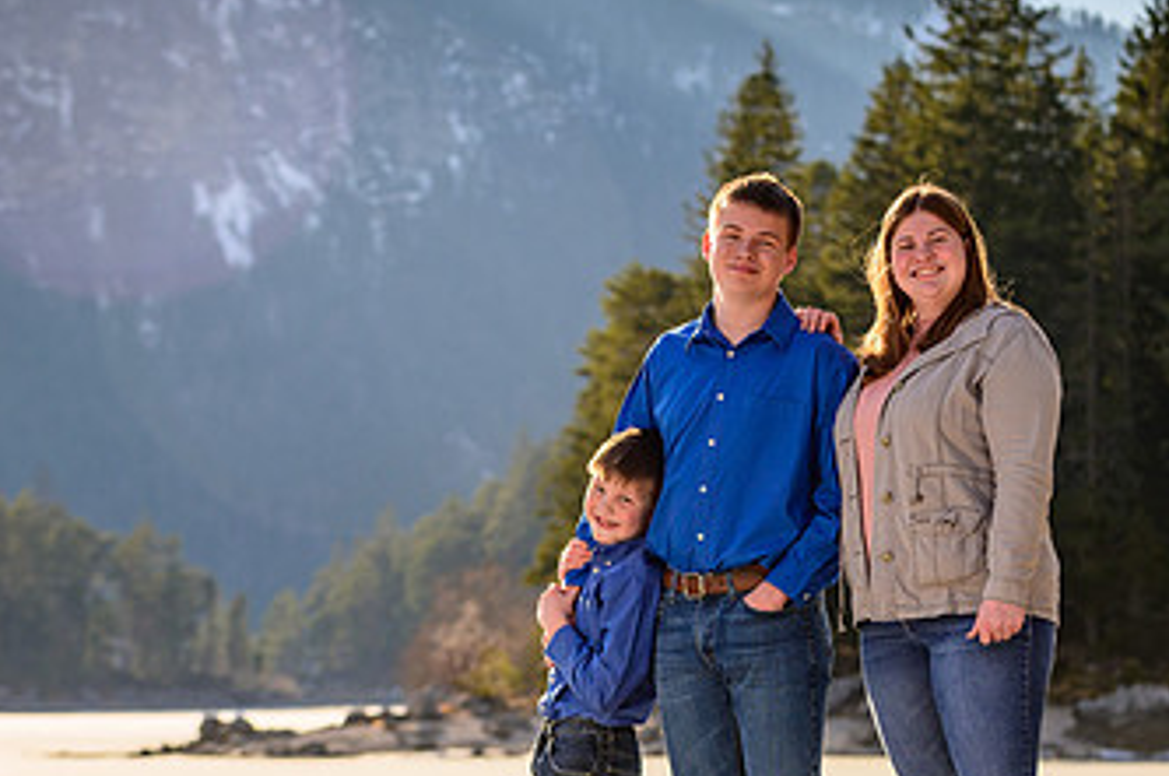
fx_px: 4637
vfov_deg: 9.6
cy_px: 548
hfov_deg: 14.4
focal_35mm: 143
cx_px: 674
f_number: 4.5
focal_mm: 82
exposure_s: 1/1250
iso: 125
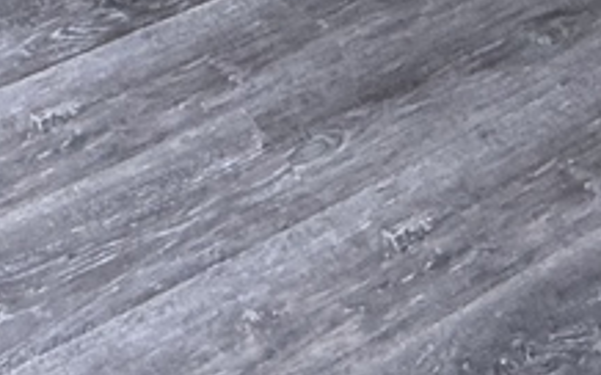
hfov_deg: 20.9
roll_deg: -1.3
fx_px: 1604
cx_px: 102
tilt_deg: -5.8
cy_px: -954
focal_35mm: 98
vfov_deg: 8.9
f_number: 2.2
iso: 100
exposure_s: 1/120
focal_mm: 2.22
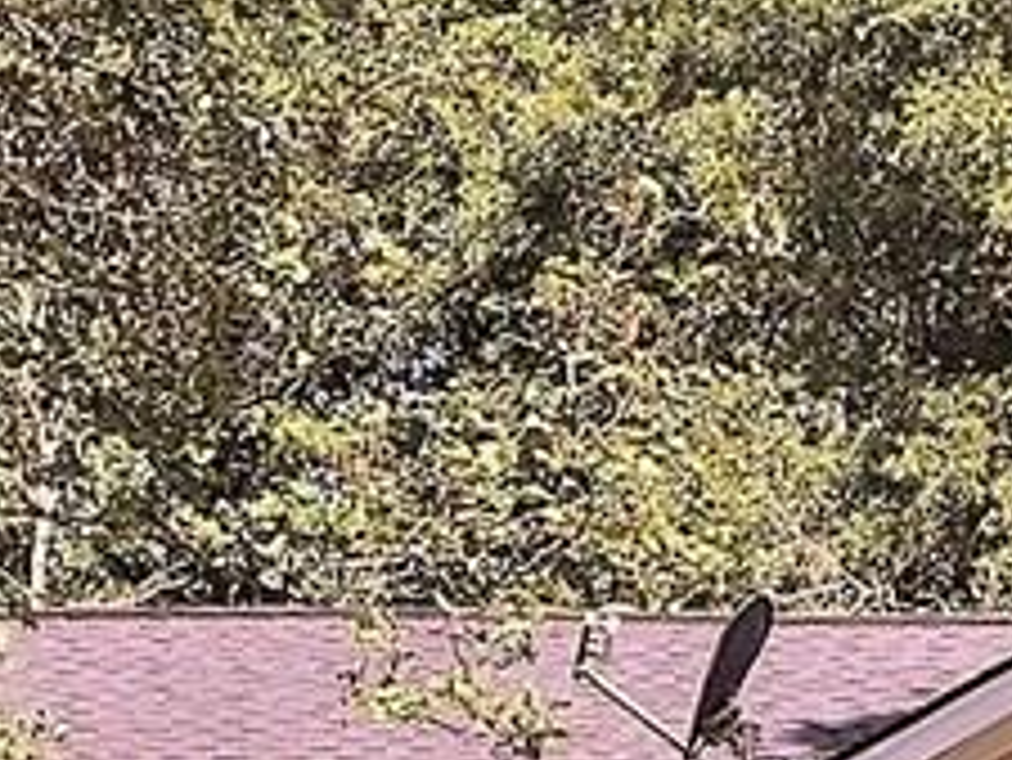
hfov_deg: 14.9
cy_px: 1100
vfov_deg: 10.9
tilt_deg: +2.3
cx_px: 495
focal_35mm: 132
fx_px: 3861
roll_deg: +1.3
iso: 40
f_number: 2.2
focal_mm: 4.15
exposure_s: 1/920
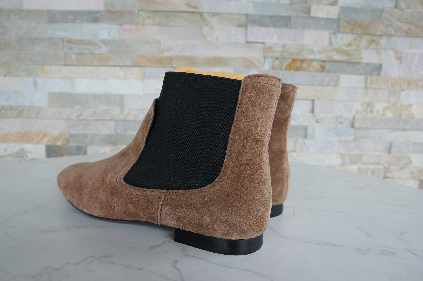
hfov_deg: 70.5
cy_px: 140
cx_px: 212
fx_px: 299
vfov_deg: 50.3
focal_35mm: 26
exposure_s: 1/50
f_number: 5.6
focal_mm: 17
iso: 200
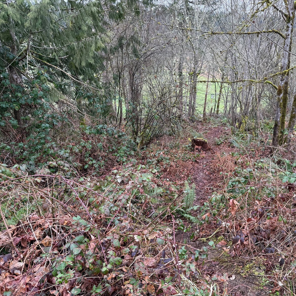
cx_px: 186
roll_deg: -3.6
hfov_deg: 54.9
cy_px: 148
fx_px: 281
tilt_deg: -20.8
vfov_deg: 55.6
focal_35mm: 29
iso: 80
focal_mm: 6.76
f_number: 1.78
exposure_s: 1/121
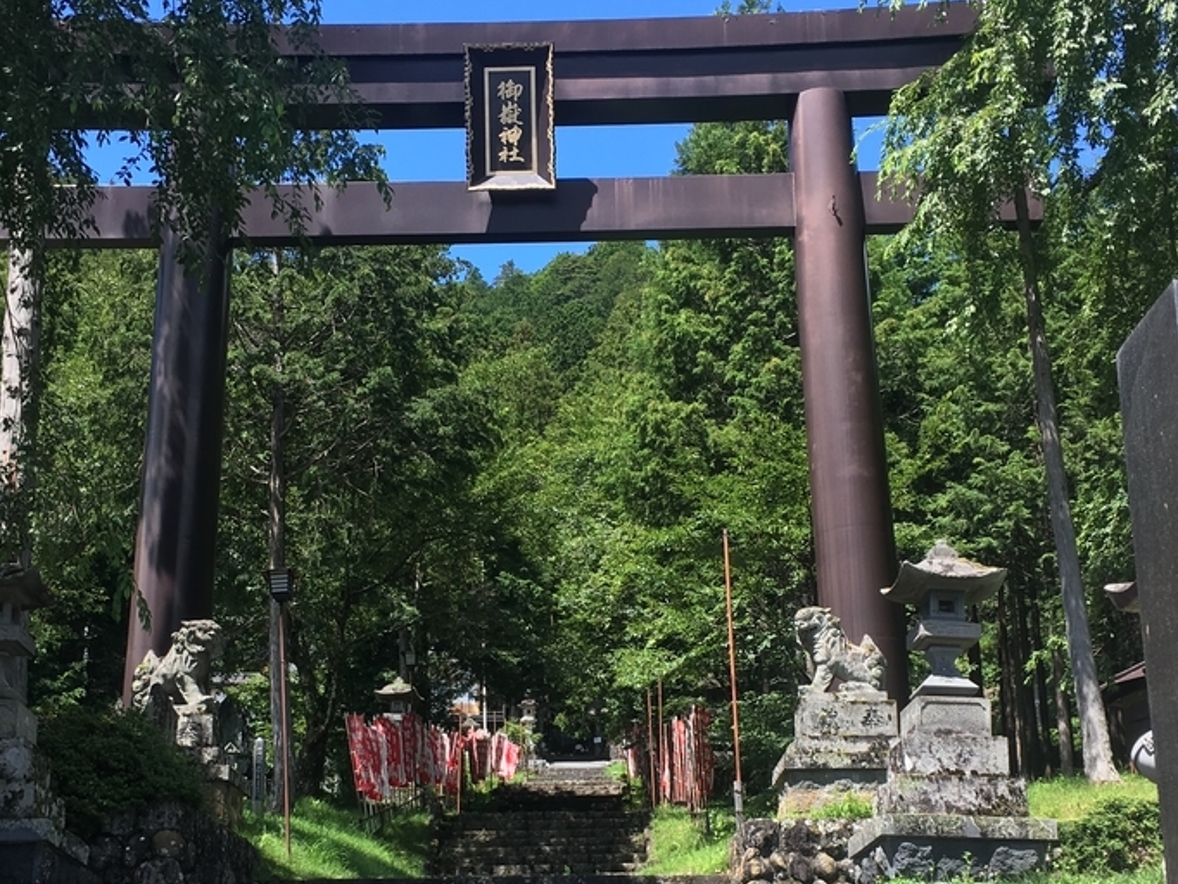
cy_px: 665
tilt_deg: +16.1
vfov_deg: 28.2
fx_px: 1736
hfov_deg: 37.5
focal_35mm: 51
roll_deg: +0.8
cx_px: 541
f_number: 2.2
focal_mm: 4.15
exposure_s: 1/516
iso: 25
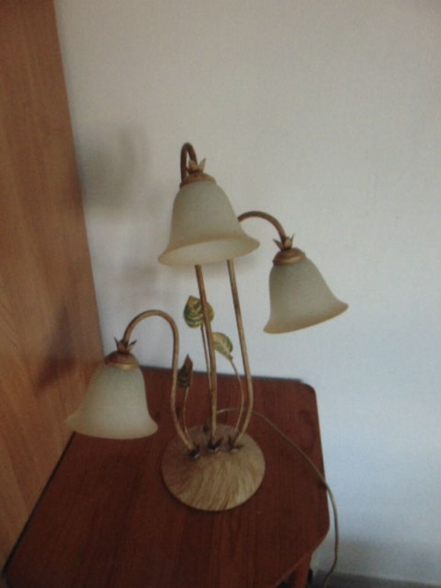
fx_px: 425
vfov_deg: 69.4
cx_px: 220
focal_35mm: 25
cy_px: 294
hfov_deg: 54.9
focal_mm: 4.5
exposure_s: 1/13
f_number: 3
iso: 400
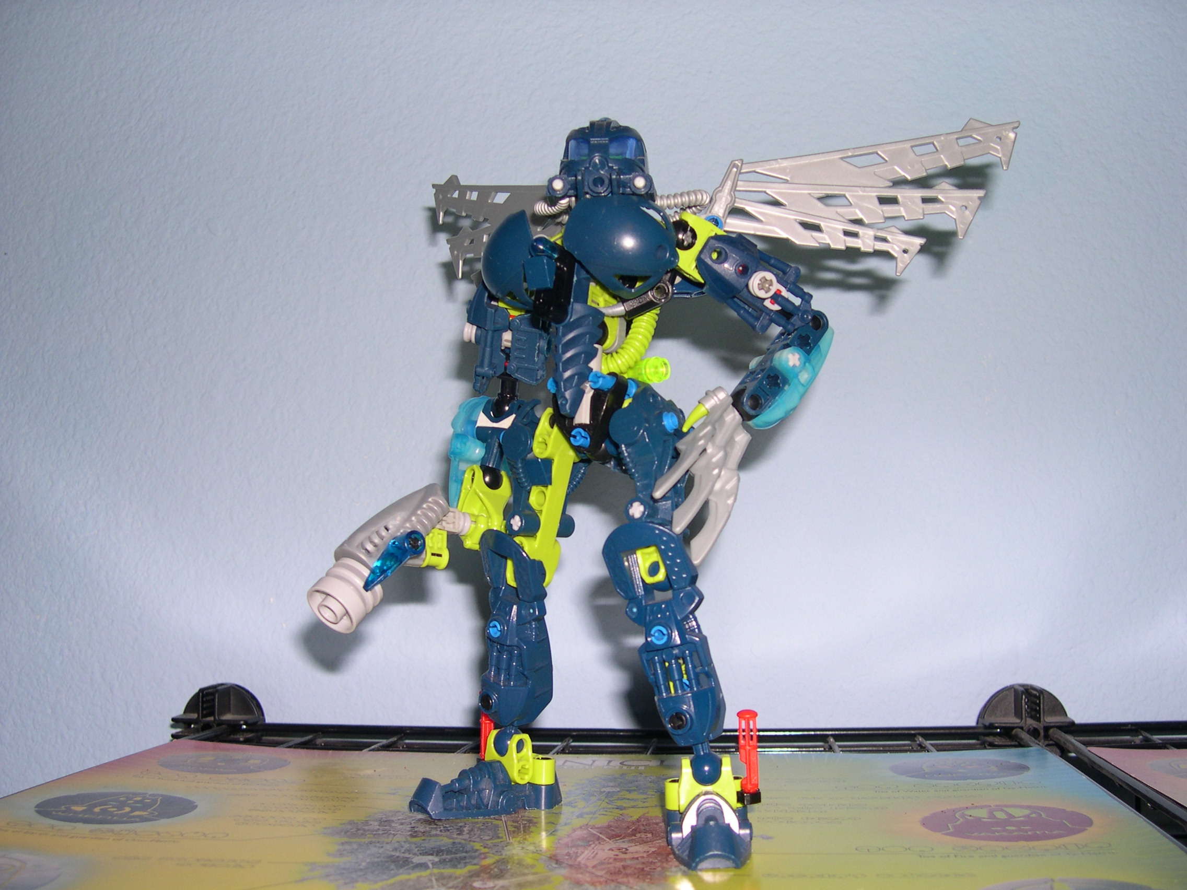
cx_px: 594
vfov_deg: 37.7
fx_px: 1303
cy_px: 445
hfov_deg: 49.0
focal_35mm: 38
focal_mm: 8
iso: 100
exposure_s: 1/60
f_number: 2.8
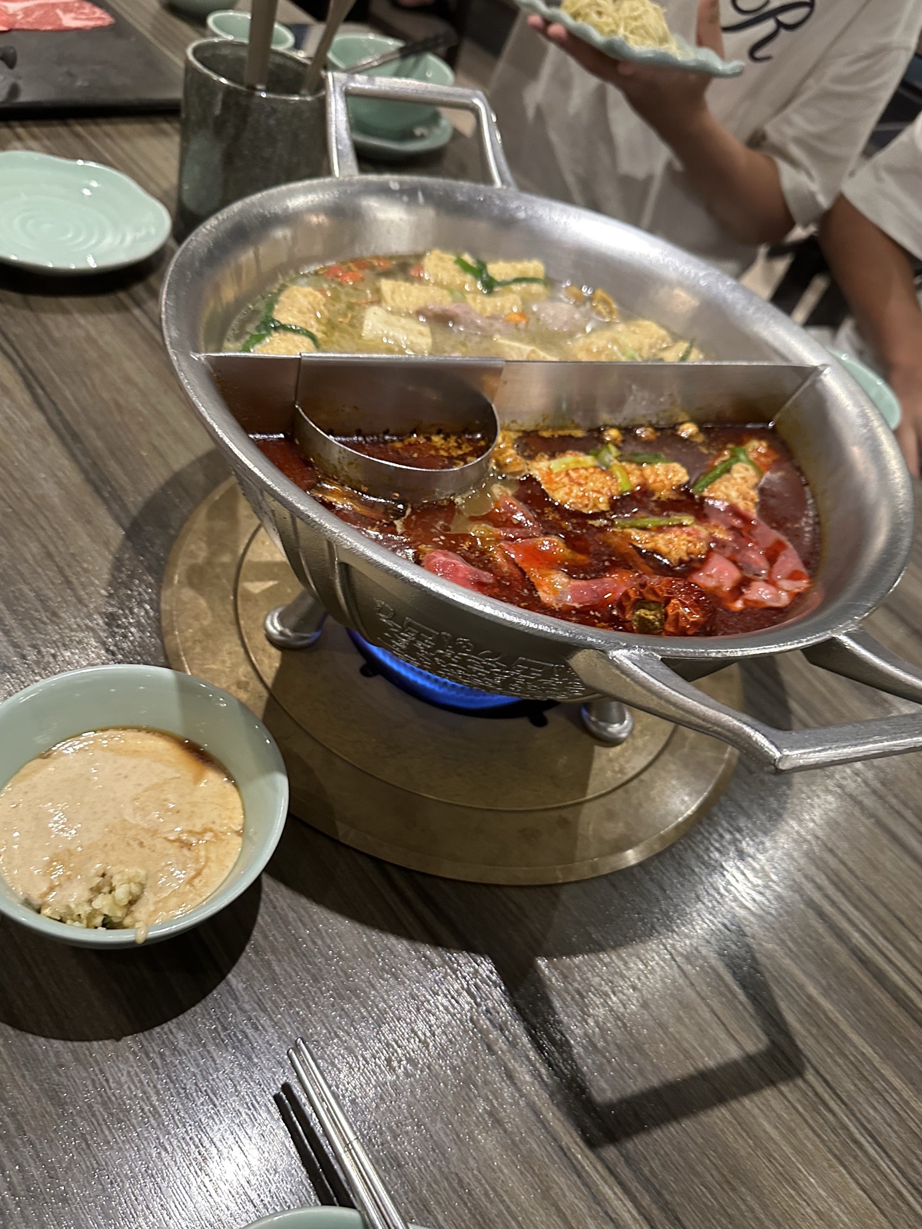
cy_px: 665
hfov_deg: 53.1
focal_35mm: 26
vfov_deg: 67.2
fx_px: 923
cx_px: 460
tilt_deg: -45.9
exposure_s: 1/60
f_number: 1.78
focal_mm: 6.86
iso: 500
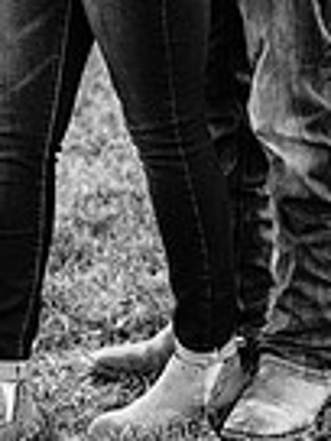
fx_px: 2346
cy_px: -211
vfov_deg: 10.4
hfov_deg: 8.1
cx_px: 120
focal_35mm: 184
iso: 200
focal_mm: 58
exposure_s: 1/640
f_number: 3.2
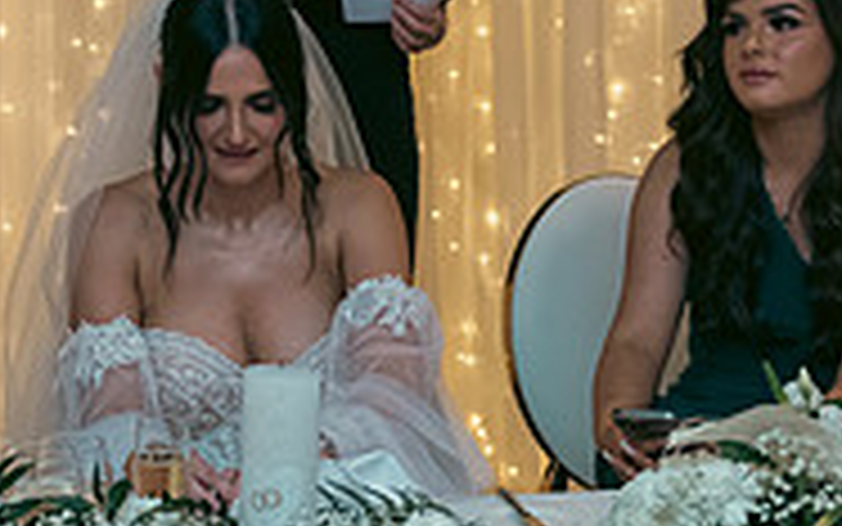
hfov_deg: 16.7
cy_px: 20
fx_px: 2754
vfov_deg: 10.8
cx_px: -140
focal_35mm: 120
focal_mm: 38
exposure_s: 1/160
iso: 800
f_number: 3.5
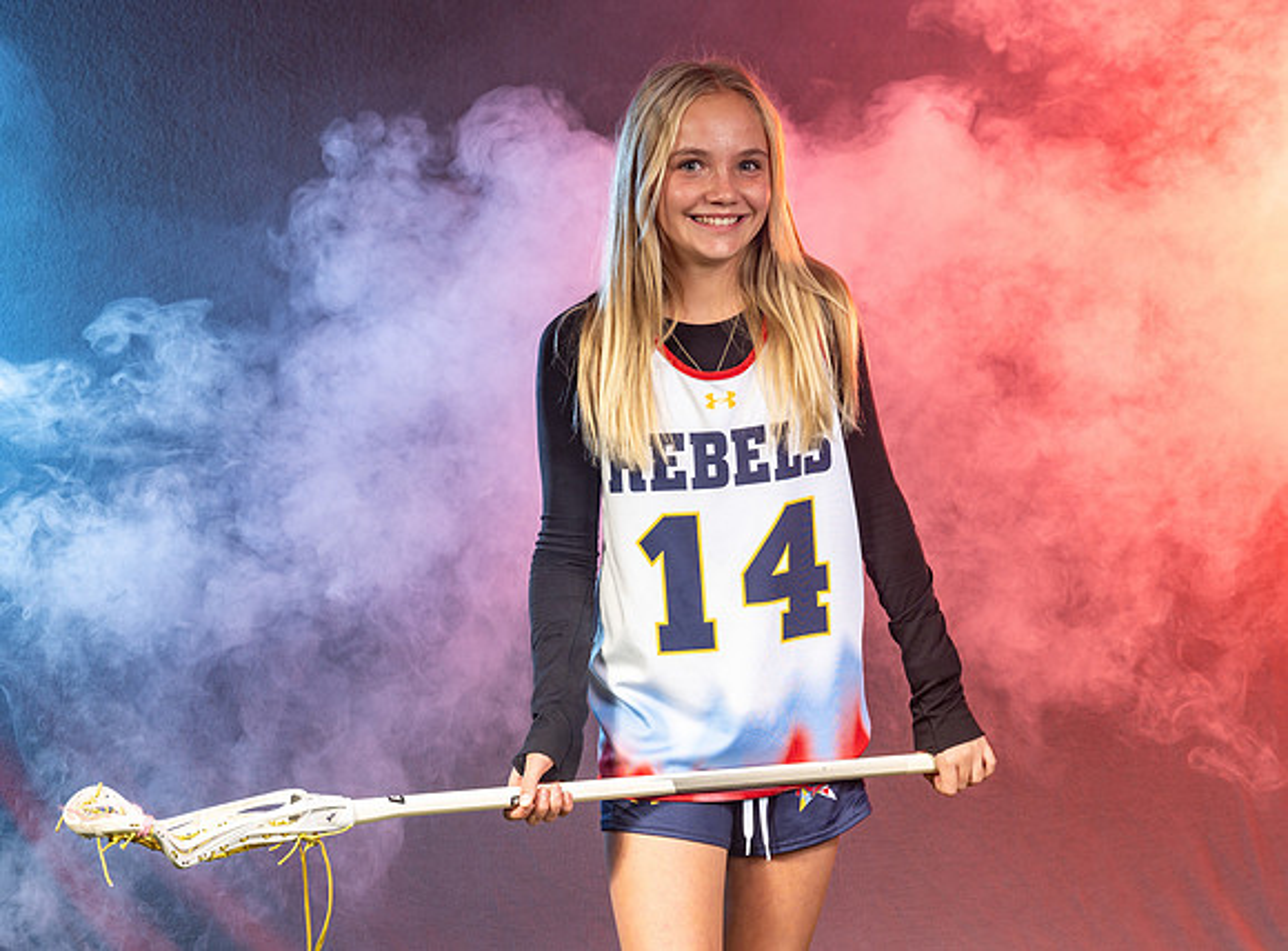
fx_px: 3850
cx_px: 752
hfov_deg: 19.0
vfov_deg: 14.1
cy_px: 500
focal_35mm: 104
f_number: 6.3
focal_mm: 74
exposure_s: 1/200
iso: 64
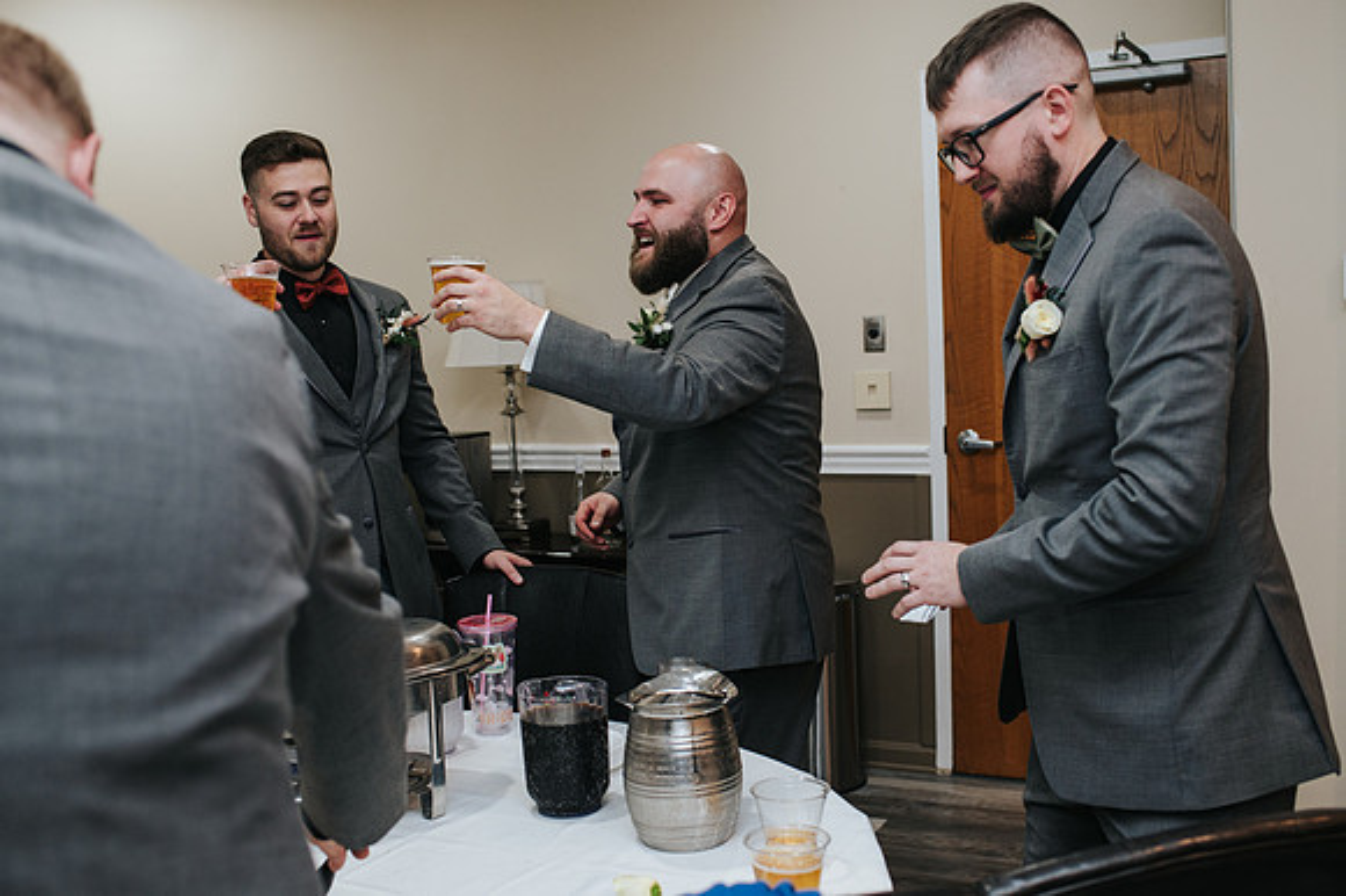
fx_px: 1401
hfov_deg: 51.3
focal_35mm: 37
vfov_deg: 35.5
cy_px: 448
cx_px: 703
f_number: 3.2
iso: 800
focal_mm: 35
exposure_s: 1/200
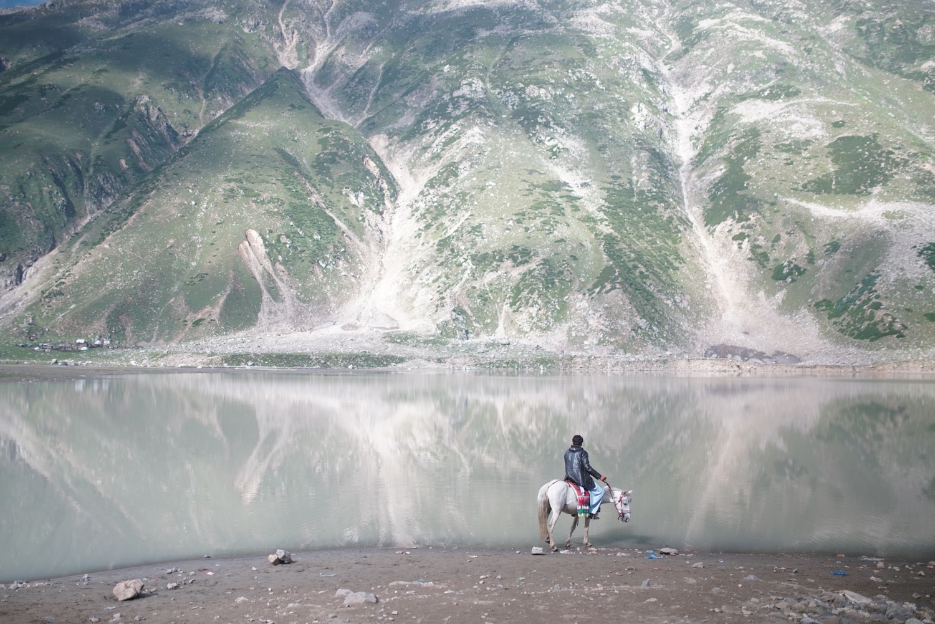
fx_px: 909
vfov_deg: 37.9
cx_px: 468
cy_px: 312
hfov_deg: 54.4
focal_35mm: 35
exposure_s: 1/125
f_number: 1.4
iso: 400
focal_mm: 35
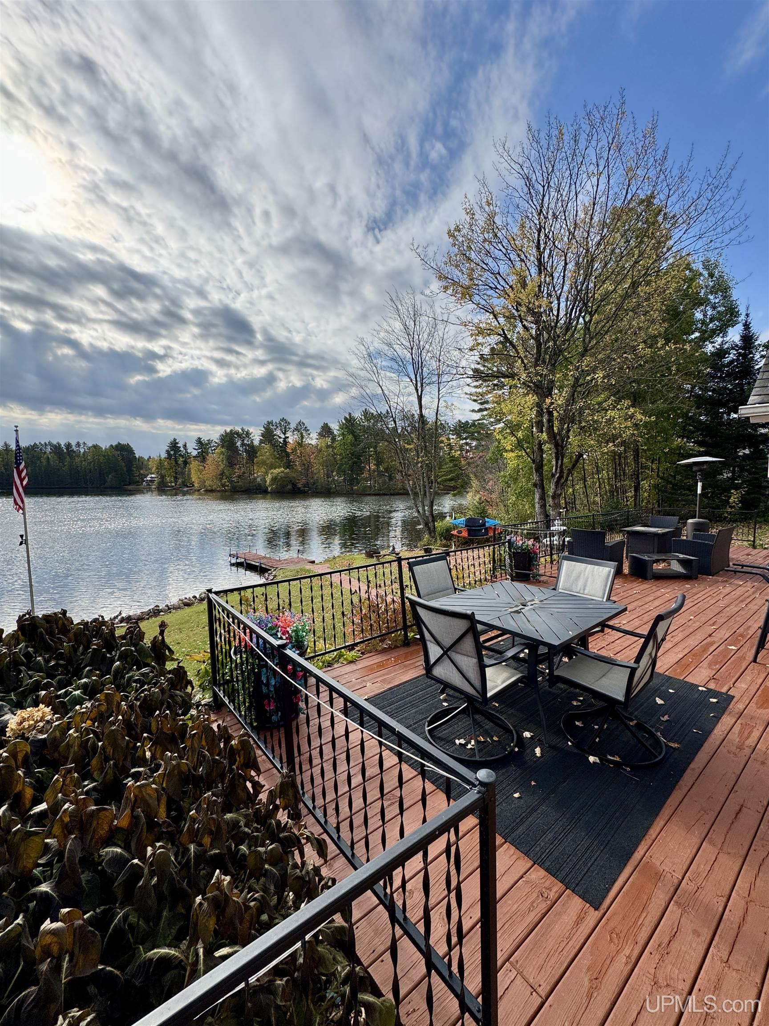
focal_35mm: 14
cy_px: 513
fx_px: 415
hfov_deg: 85.7
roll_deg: +0.5
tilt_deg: -4.8
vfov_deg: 102.1
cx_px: 384
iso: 50
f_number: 2.2
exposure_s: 1/1748
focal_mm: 2.22
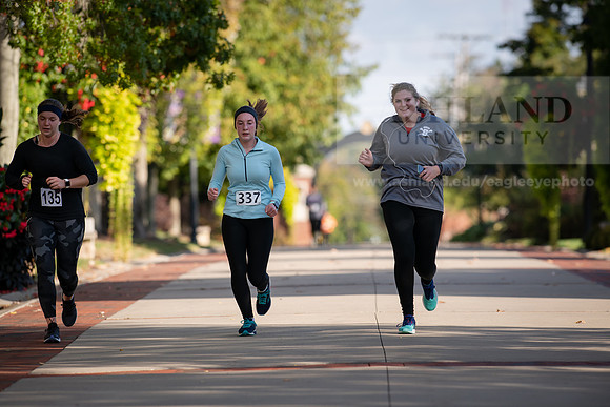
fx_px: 5084
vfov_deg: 4.6
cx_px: 305
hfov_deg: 6.9
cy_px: 204
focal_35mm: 300
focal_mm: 300
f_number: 4.5
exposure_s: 1/800
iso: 200
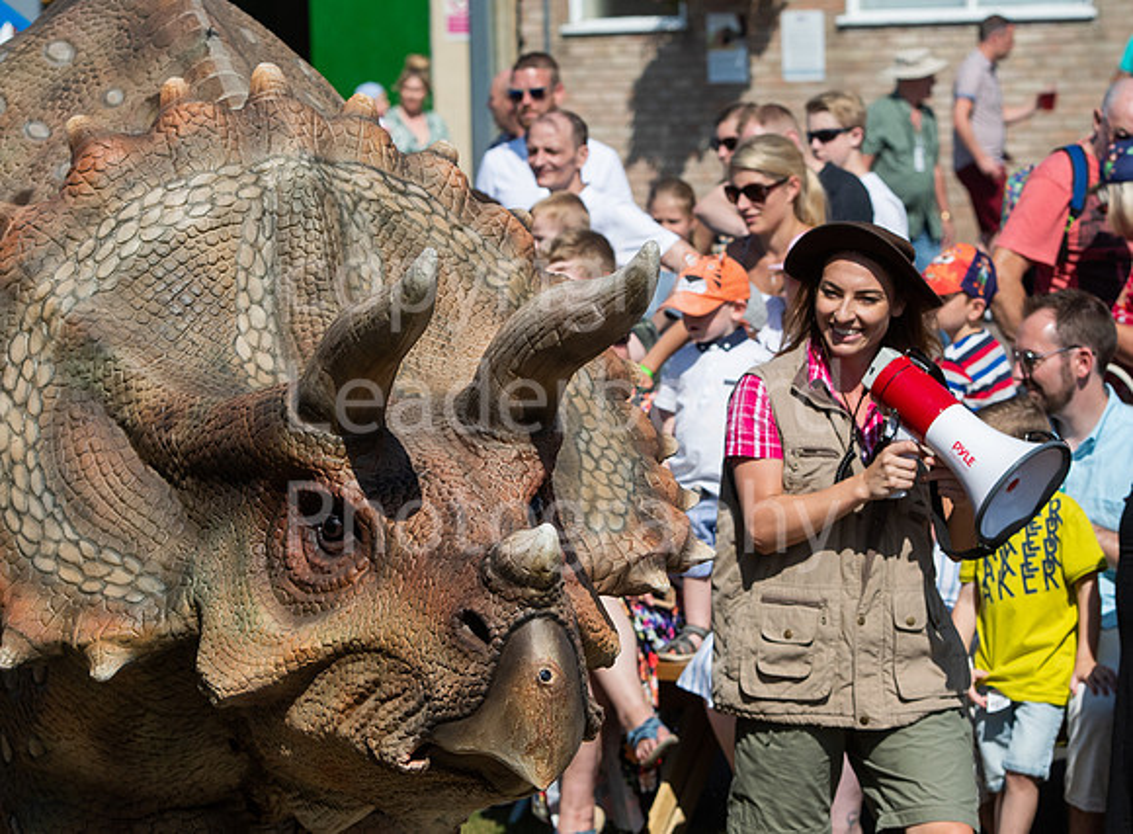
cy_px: 375
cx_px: 540
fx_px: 5453
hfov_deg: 11.9
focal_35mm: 168
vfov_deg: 8.7
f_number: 6.3
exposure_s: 1/4000
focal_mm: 95
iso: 320
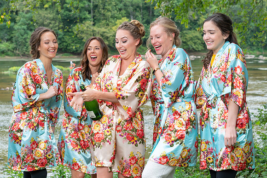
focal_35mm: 55
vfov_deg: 24.5
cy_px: 89
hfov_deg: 36.1
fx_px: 410
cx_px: 134
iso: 320
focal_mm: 55
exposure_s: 1/200
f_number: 5.6
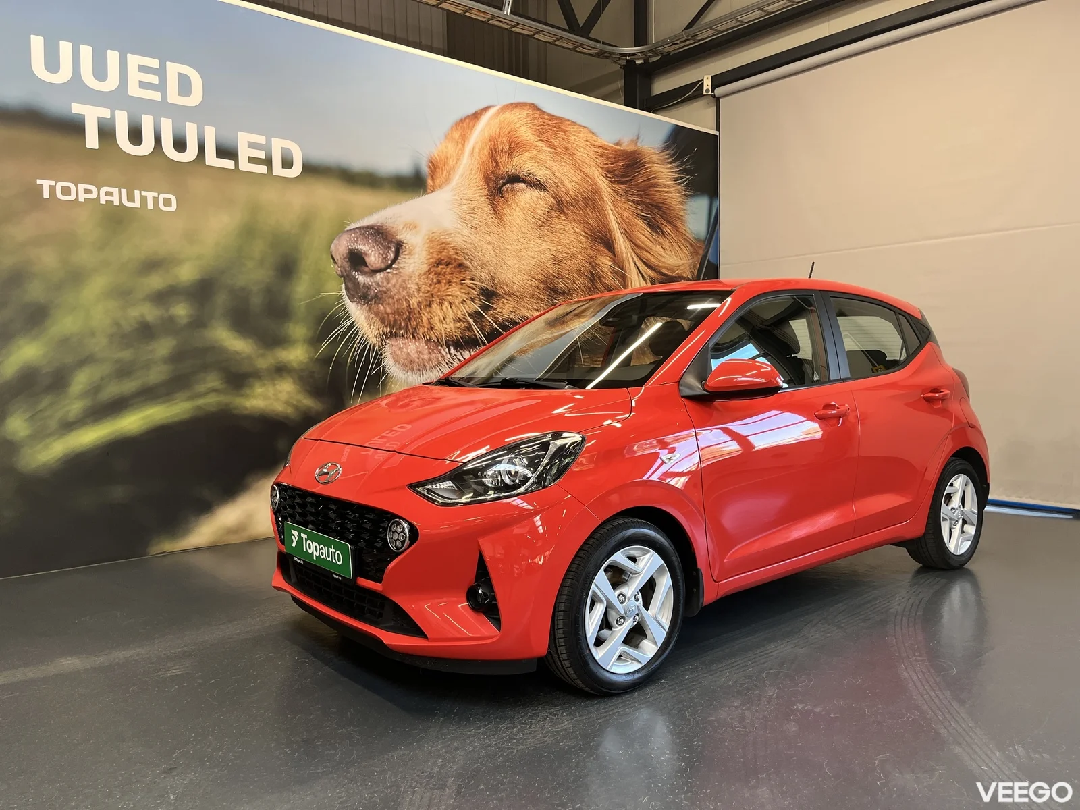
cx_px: 540
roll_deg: +0.8
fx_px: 811
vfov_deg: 53.1
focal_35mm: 26
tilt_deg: -3.6
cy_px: 405
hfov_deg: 67.3
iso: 125
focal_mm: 5.1
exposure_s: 1/118
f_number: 1.6
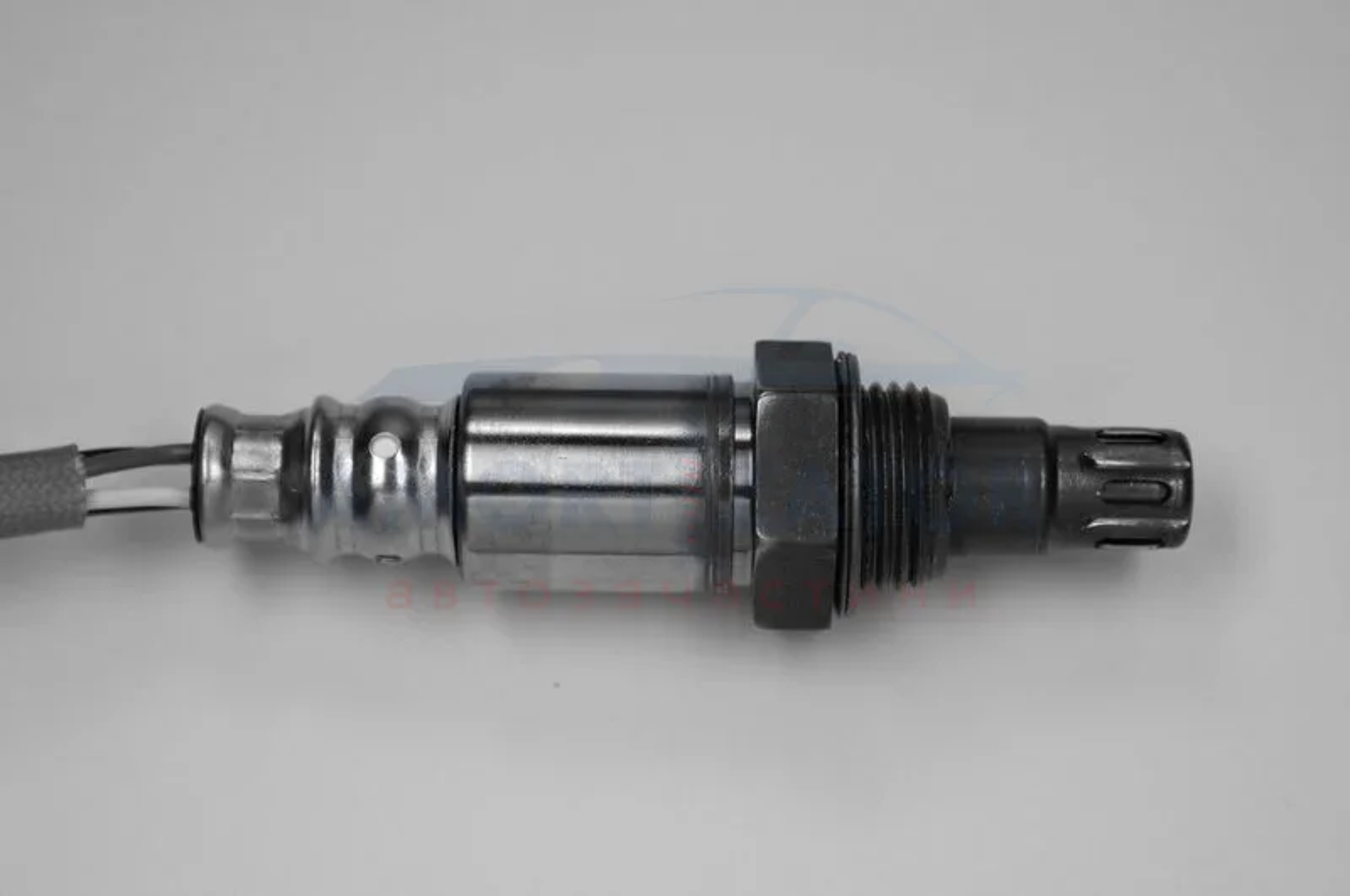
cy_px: 448
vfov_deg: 15.1
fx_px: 3370
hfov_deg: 22.7
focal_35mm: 90
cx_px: 675
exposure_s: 1/125
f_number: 5.6
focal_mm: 60
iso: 400
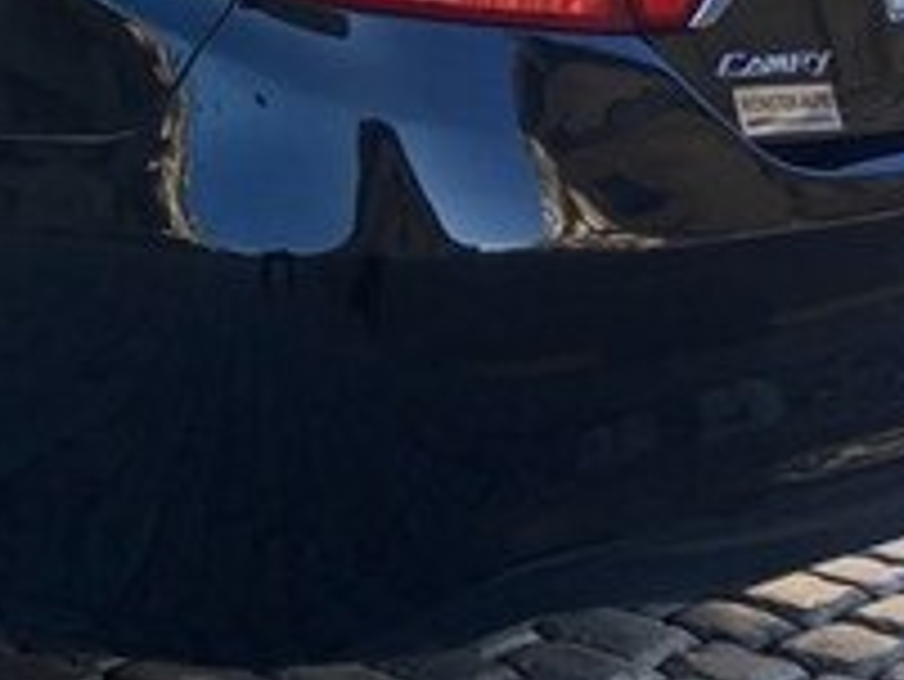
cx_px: -135
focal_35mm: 95
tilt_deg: -1.9
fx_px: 2482
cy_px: -74
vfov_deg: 15.2
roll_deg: -0.3
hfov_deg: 19.6
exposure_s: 1/366
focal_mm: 4.15
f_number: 2.2
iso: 25
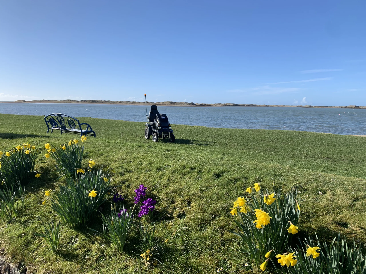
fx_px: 275
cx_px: 183
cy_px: 137
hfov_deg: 67.3
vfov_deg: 53.1
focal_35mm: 26
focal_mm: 4.25
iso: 25
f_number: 1.8
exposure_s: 1/2421
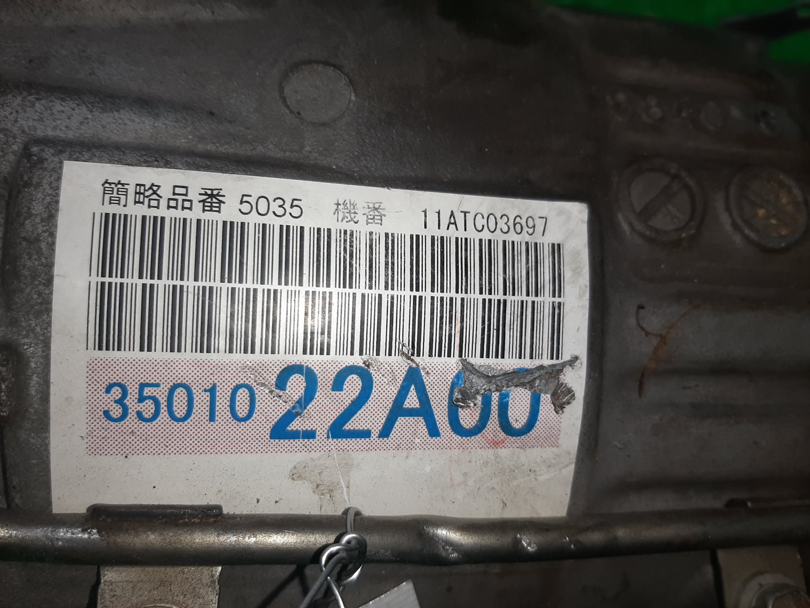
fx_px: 608
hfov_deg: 67.3
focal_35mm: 26
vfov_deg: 53.1
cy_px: 304
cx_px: 405
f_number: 1.7
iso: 40
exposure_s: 1/145
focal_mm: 3.93
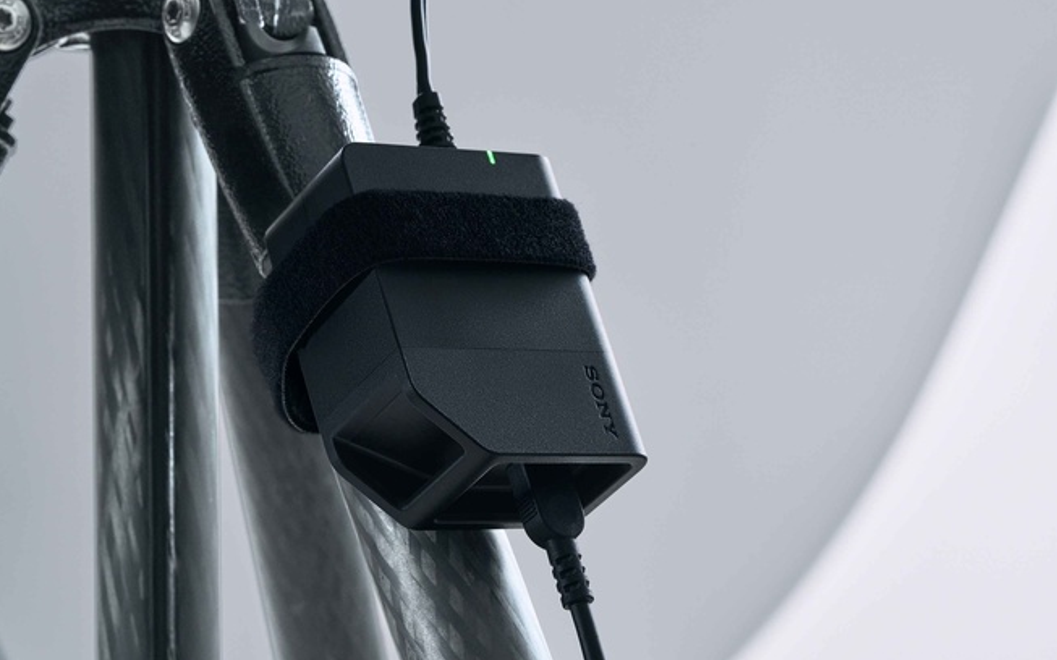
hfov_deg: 20.2
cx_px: 528
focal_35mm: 103
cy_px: 348
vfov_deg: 12.7
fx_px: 2967
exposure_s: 1/8
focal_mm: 100
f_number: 16
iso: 800
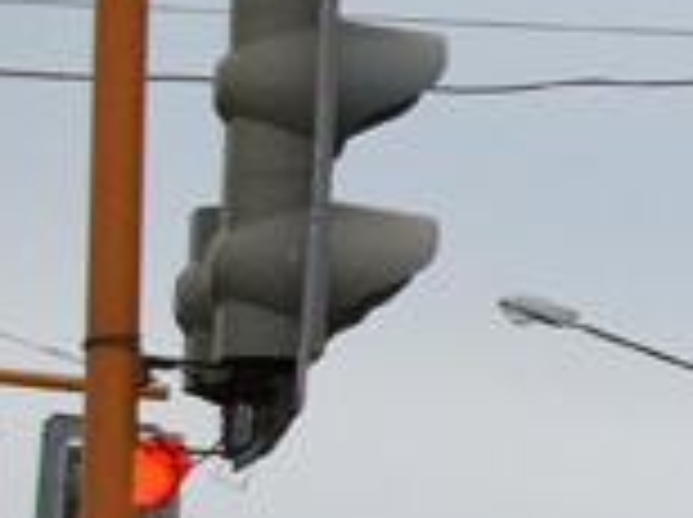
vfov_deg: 3.8
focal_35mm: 383
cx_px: 2578
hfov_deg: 4.8
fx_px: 7656
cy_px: 1162
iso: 1600
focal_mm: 34
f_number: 5
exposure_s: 1/800
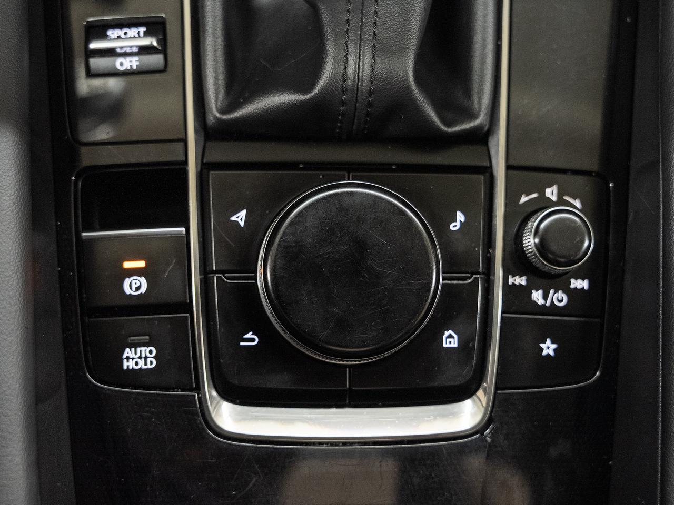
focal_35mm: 36
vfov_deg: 39.3
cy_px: 276
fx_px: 706
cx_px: 337
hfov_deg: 51.0
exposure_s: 1/40
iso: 1250
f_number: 3.5
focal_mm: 30
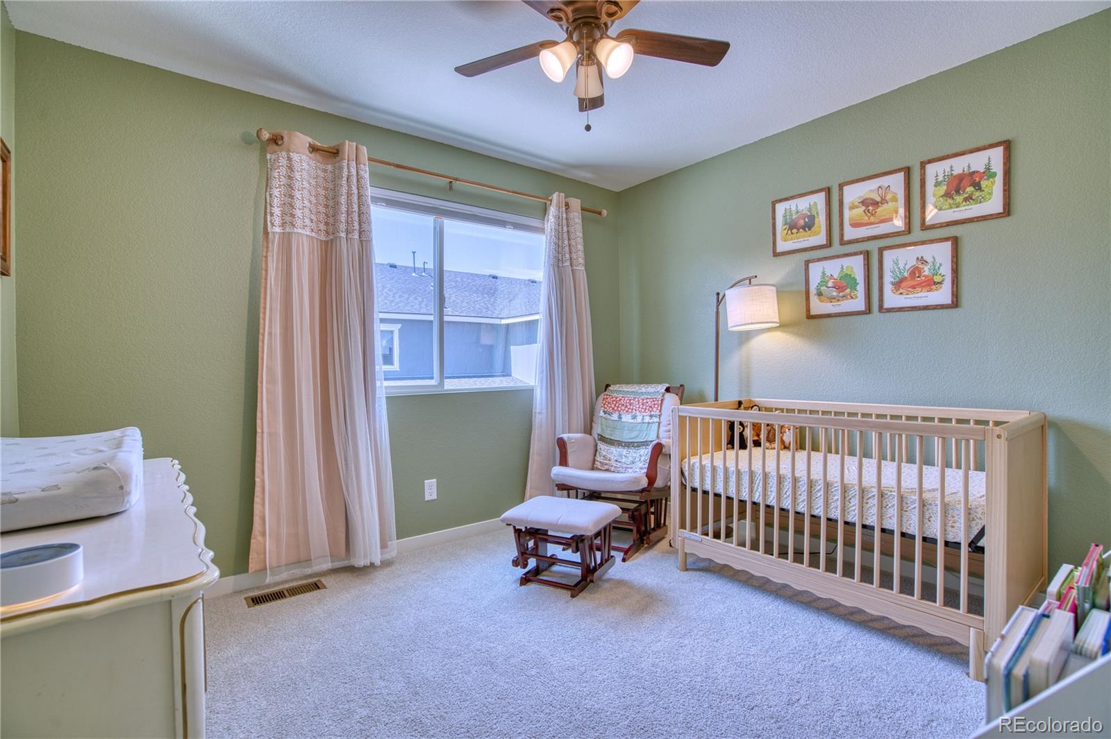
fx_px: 494
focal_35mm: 16
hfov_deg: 96.8
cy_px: 370
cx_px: 556
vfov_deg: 73.7
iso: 500
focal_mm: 16
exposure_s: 1/50
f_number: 6.3
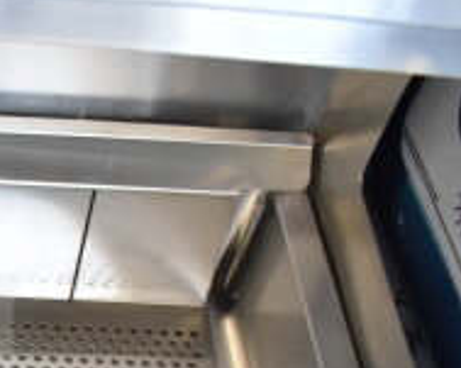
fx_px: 1118
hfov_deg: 20.5
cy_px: 467
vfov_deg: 17.6
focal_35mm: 82
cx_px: -198
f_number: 3.5
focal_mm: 18
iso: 1400
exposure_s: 1/30
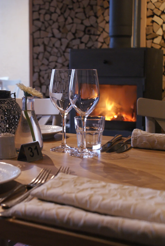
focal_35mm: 52
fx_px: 360
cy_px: 123
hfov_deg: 25.8
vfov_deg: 37.8
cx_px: 82
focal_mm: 35
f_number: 5.6
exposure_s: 1/8
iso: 800
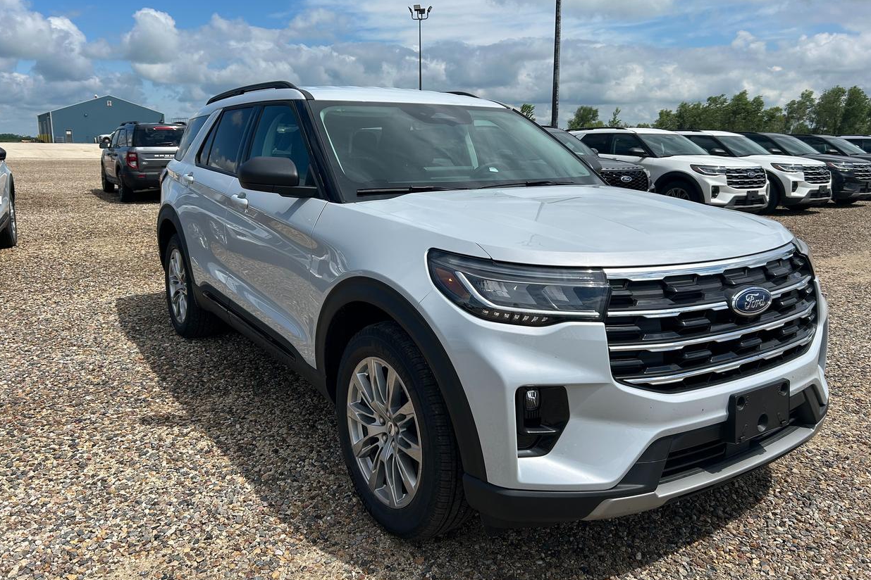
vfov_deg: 46.2
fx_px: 677
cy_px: 245
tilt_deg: -7.6
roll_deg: +1.6
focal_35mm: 28
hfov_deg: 65.5
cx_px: 436
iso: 50
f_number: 1.5
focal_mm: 5.7
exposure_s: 1/6579
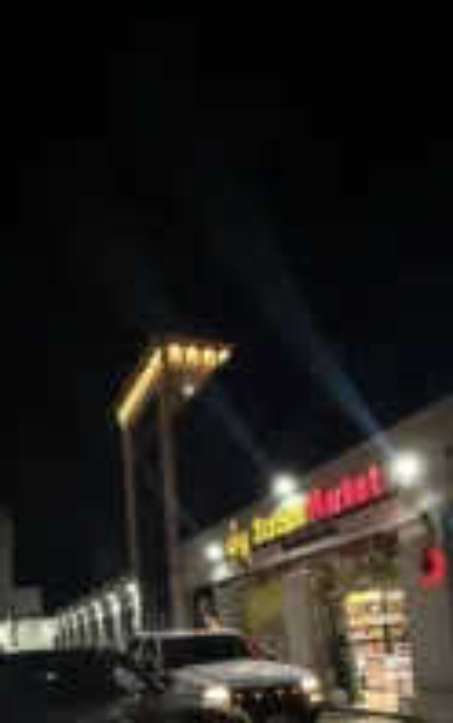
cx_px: 186
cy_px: 606
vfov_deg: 56.9
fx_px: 592
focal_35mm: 30
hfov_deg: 41.7
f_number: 2.2
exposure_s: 1/100
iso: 250
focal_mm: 2.22
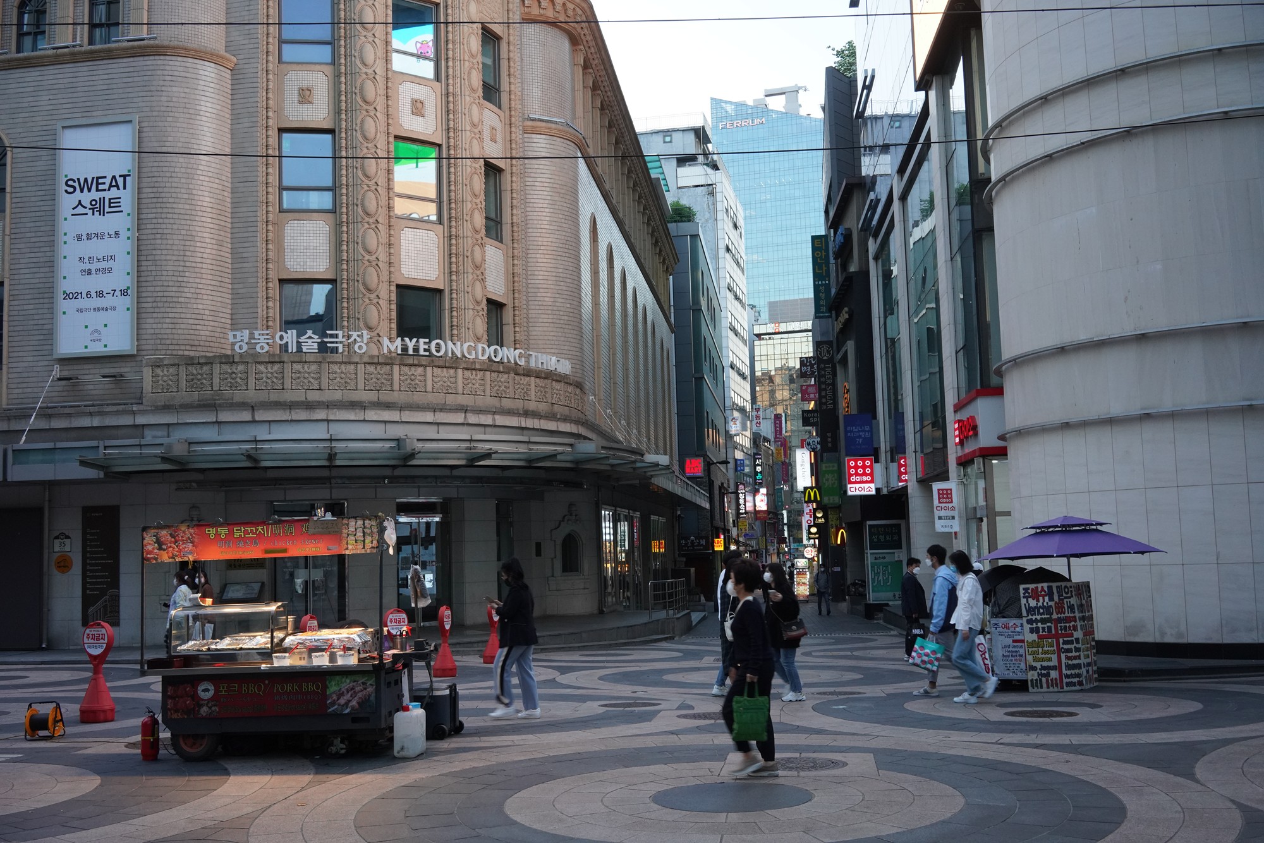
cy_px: 422
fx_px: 1229
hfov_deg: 54.4
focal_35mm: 35
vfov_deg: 37.9
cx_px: 632
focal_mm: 35
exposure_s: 1/80
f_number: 13
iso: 2000
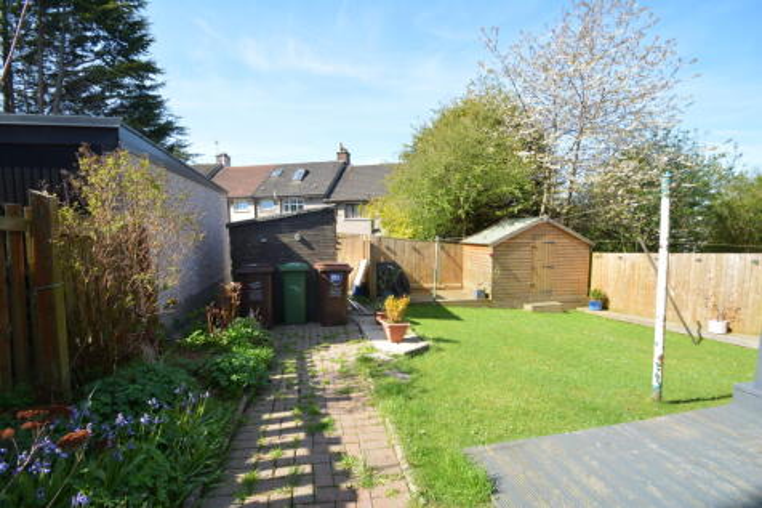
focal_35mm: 15
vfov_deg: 77.3
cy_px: 254
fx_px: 317
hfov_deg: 100.4
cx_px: 381
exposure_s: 1/200
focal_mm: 10
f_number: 7.1
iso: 200
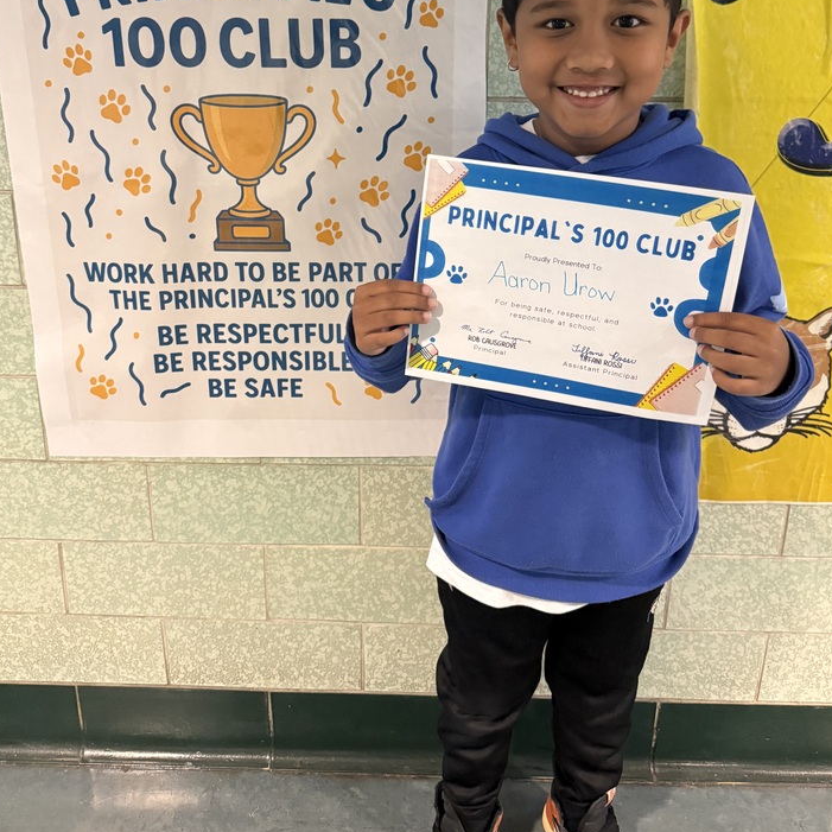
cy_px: 239
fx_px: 843
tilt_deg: -16.4
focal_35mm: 31
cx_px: 409
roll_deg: -1.4
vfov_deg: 50.9
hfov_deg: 52.5
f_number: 1.78
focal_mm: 6.76
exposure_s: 1/40
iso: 640
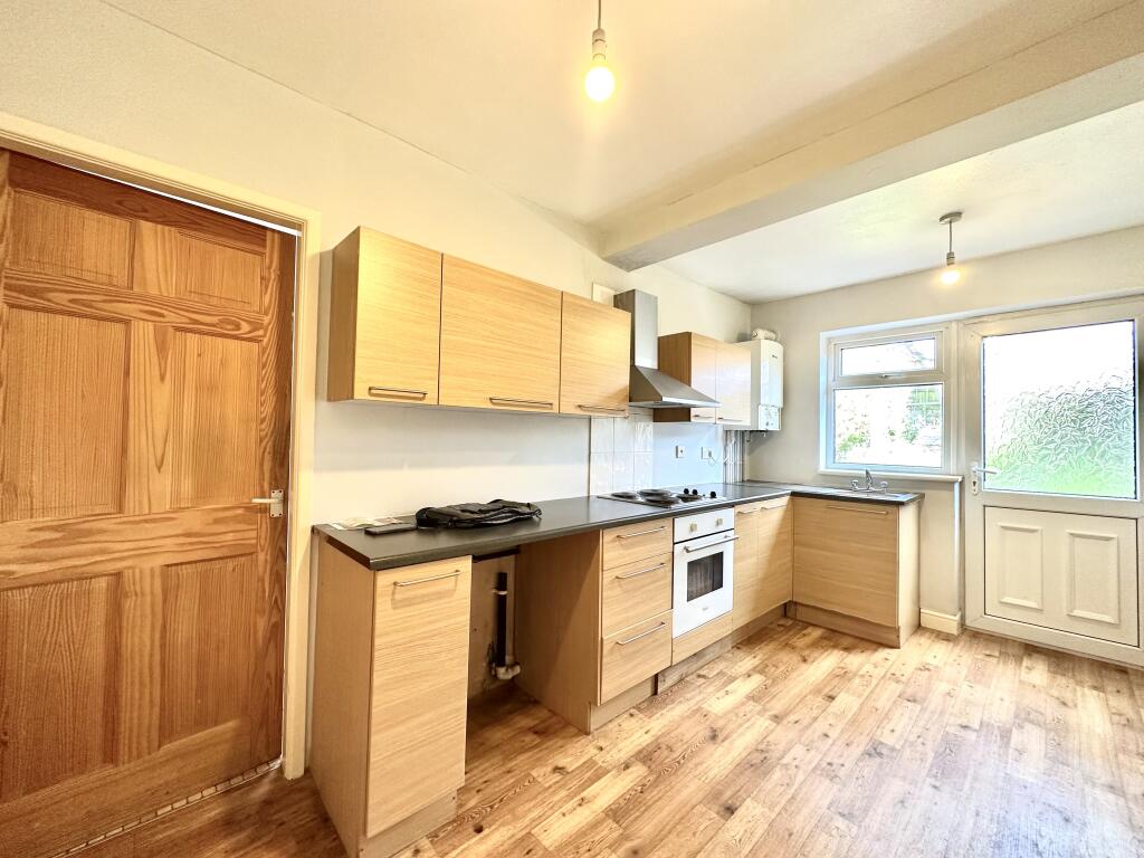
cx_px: 572
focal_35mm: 14
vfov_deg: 85.7
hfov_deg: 102.1
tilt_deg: +0.8
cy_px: 429
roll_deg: -0.9
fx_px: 463
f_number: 2.2
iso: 200
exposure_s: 1/100
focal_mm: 2.22
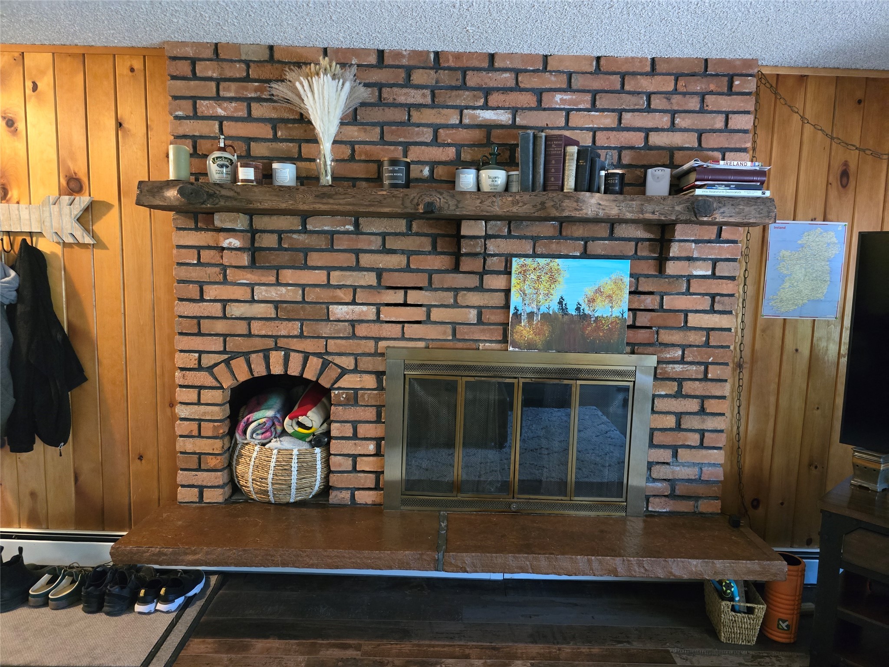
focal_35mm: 23
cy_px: 334
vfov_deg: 58.9
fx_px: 591
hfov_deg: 73.9
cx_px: 444
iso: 1600
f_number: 1.7
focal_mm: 6.3
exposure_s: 1/60
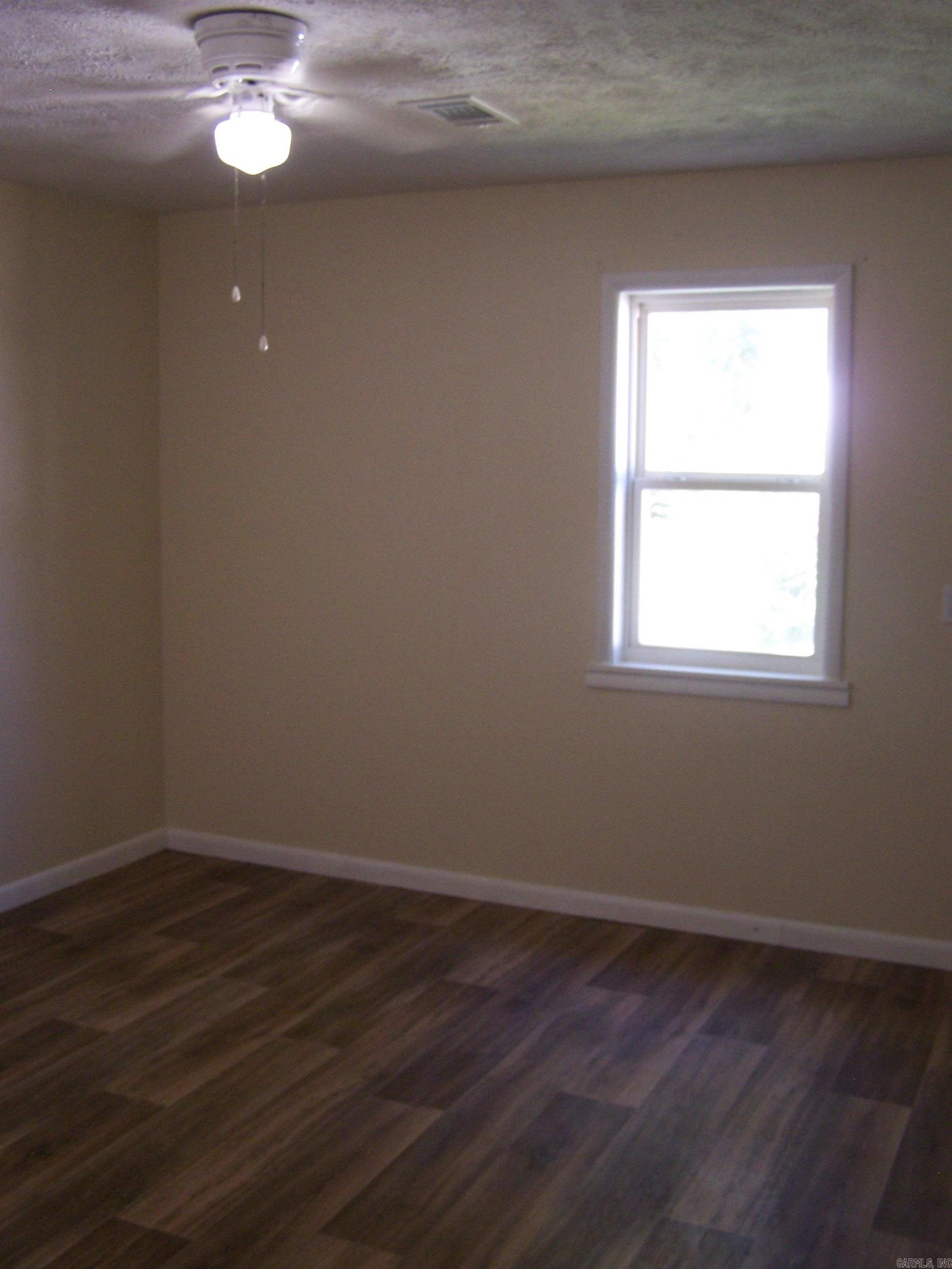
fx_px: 1393
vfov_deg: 49.0
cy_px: 634
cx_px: 476
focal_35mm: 38
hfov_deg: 37.7
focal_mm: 6.3
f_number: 2.8
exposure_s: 1/25
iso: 140
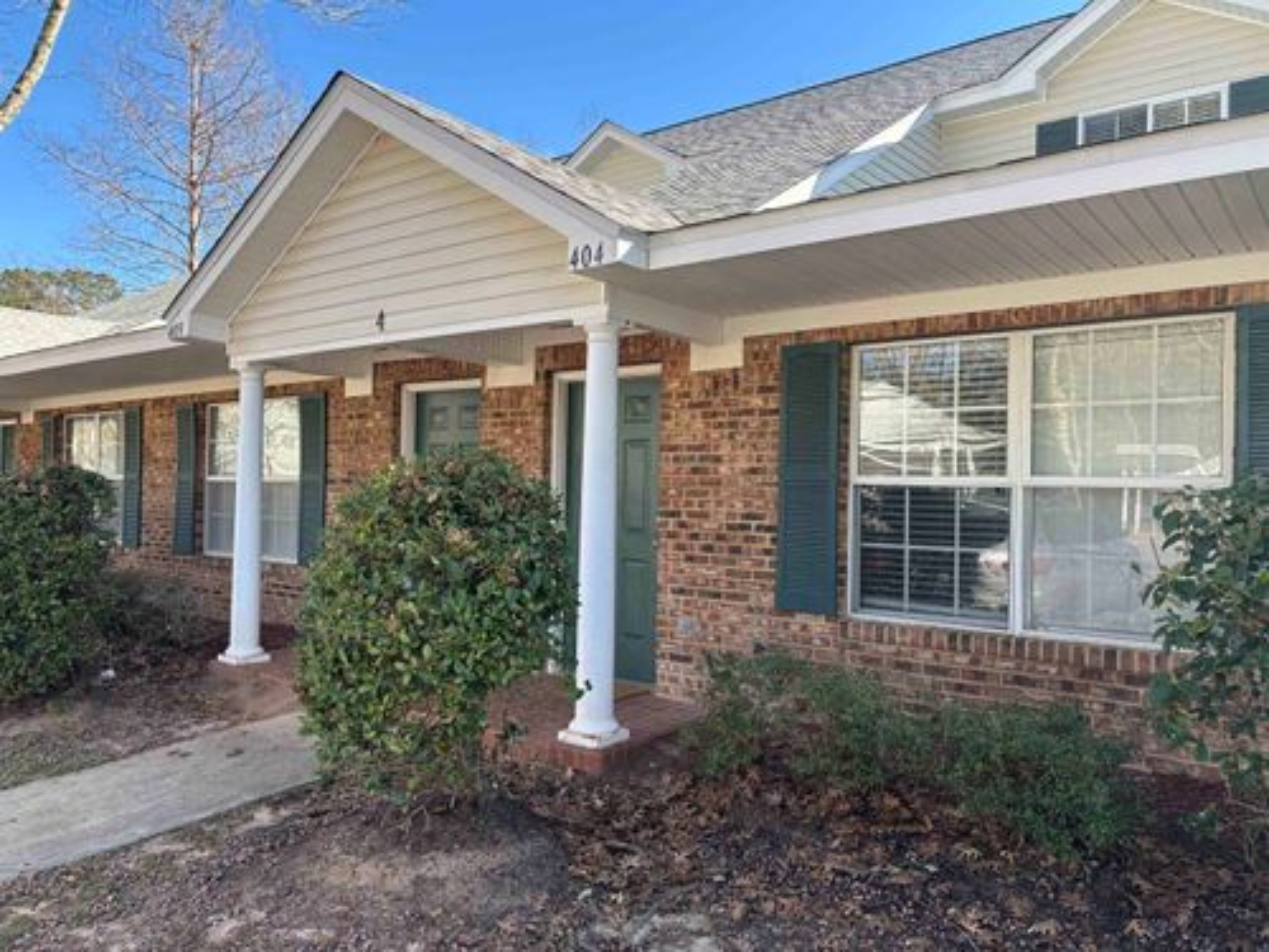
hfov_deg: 67.3
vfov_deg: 53.1
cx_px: 634
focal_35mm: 26
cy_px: 476
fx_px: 953
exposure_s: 1/630
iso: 50
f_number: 1.6
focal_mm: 5.96
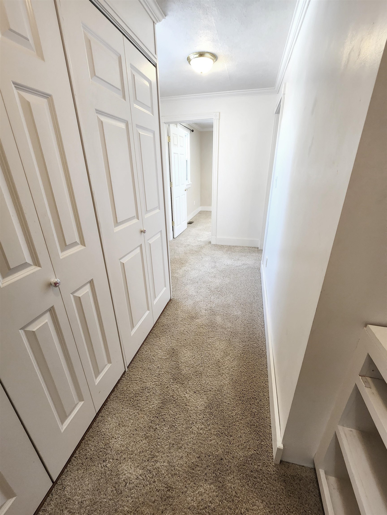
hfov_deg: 89.9
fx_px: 194
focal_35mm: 13
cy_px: 258
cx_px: 194
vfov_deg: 106.2
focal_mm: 2.2
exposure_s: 1/60
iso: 200
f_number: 2.2
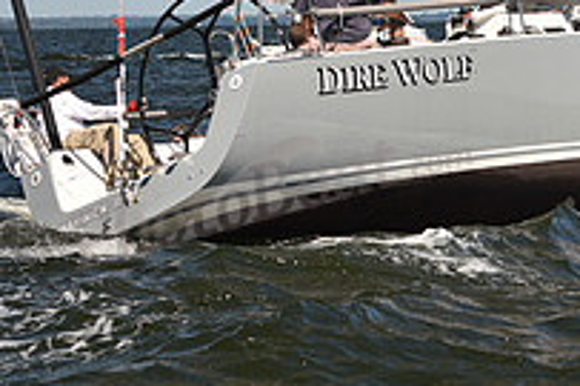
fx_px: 3220
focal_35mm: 200
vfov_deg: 6.8
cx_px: 623
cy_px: 7
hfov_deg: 10.2
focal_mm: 70
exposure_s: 1/1000
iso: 250
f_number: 4.5
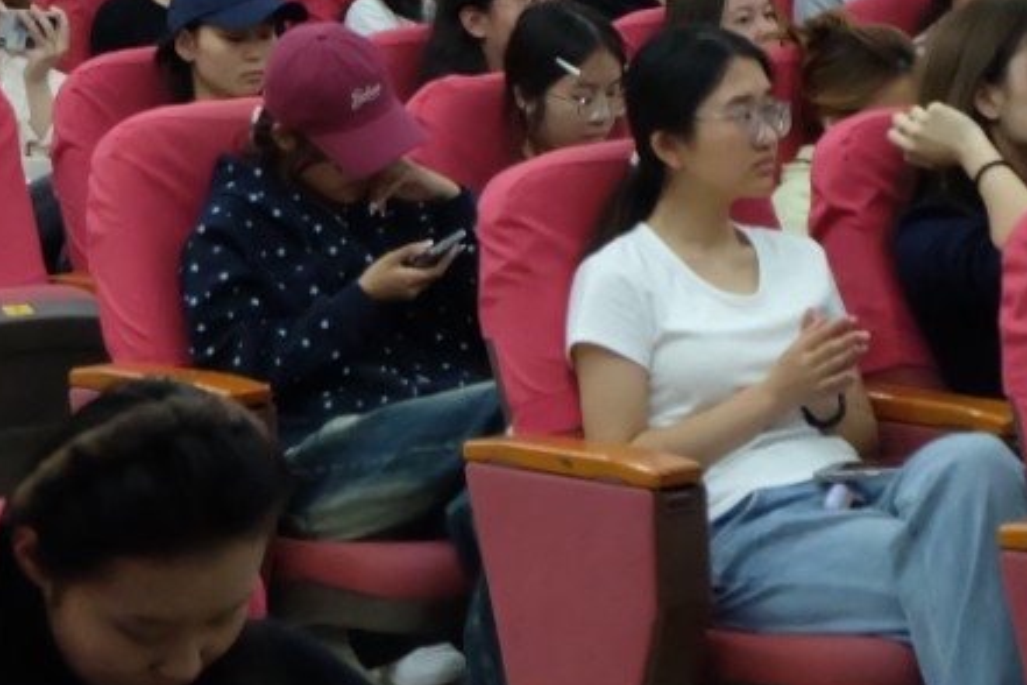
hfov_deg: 11.8
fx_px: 4963
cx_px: 435
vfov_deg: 7.7
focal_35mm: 174
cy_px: -368
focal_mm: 32.3
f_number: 4.9
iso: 3200
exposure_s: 1/70
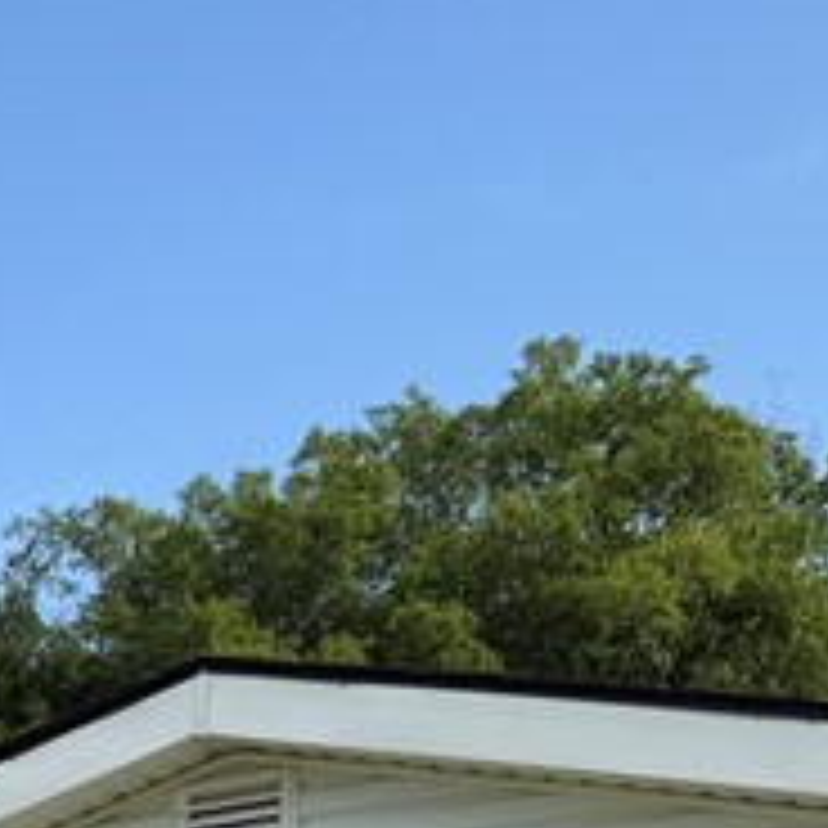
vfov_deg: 13.5
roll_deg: -1.2
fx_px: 3193
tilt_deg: +3.4
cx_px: -464
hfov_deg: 13.8
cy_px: 1408
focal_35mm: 118
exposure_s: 1/3953
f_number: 1.78
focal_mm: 6.76
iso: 80
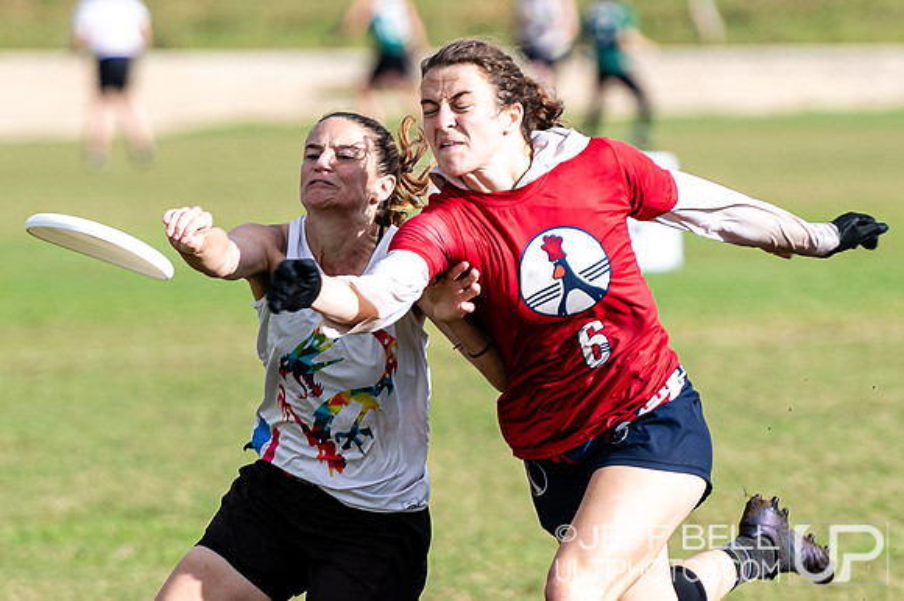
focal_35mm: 853
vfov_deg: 1.6
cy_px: 458
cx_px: 439
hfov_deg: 2.4
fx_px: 21402
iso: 64
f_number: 3.2
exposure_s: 1/1000
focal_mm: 200
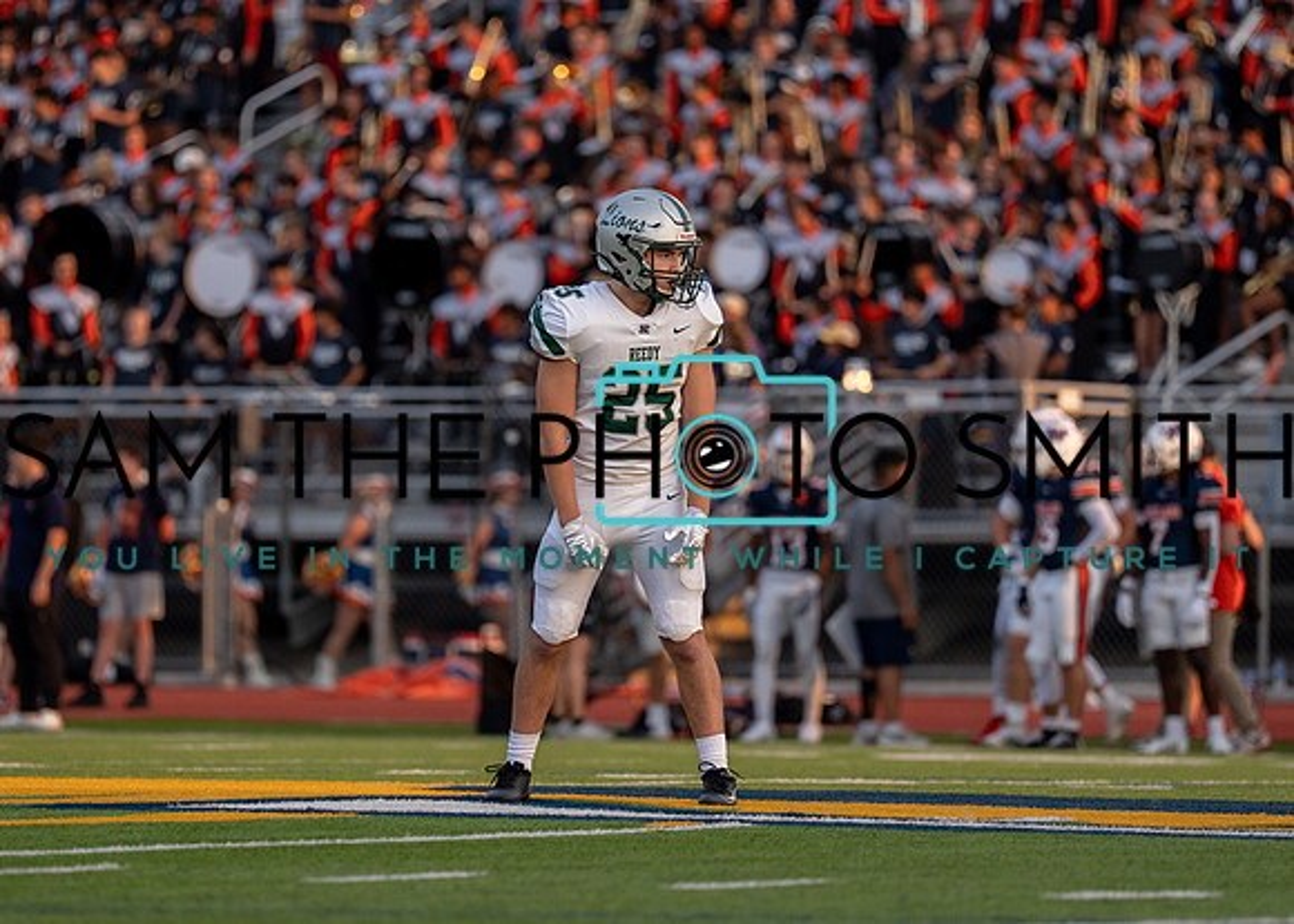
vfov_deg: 4.6
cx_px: 585
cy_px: 457
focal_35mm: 312
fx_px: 11472
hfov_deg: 6.5
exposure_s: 1/3200
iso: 800
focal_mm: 200
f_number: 2.8
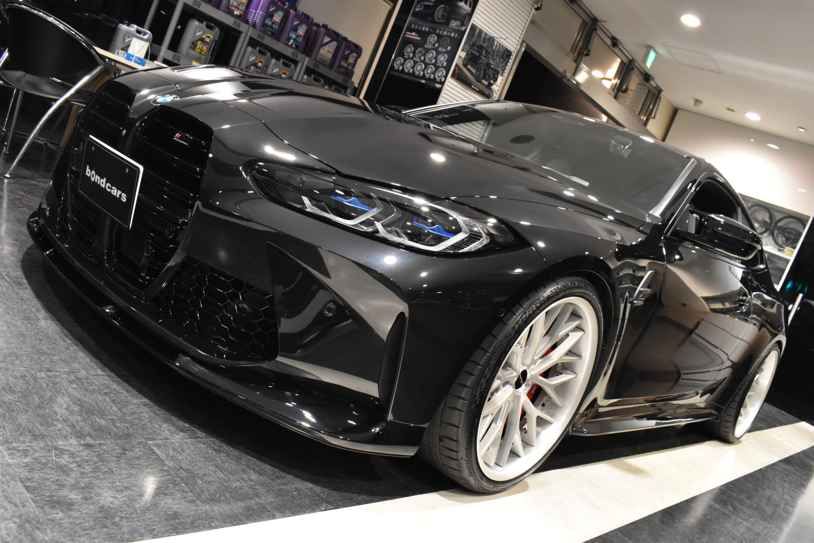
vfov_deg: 43.6
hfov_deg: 61.9
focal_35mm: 30
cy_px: 272
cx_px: 407
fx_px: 678
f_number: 8
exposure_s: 1/30
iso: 2500
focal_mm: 20
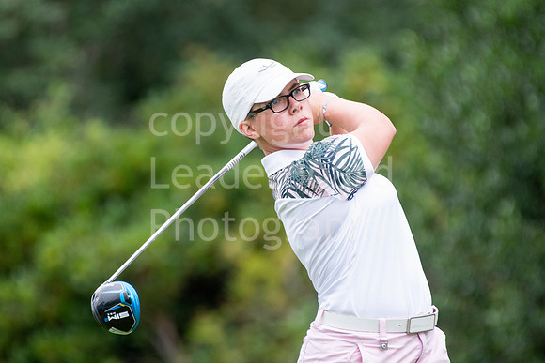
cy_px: 182
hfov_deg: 3.1
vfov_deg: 2.0
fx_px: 10221
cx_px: 272
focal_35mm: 675
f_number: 5.6
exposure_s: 1/1250
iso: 1000
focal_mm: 450
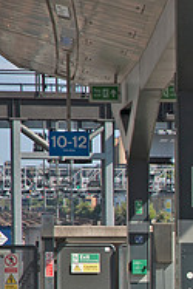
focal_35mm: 287
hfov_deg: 4.7
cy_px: 284
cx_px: 446
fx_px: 2304
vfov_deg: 7.1
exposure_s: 1/500
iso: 200
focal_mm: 62
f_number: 5.6
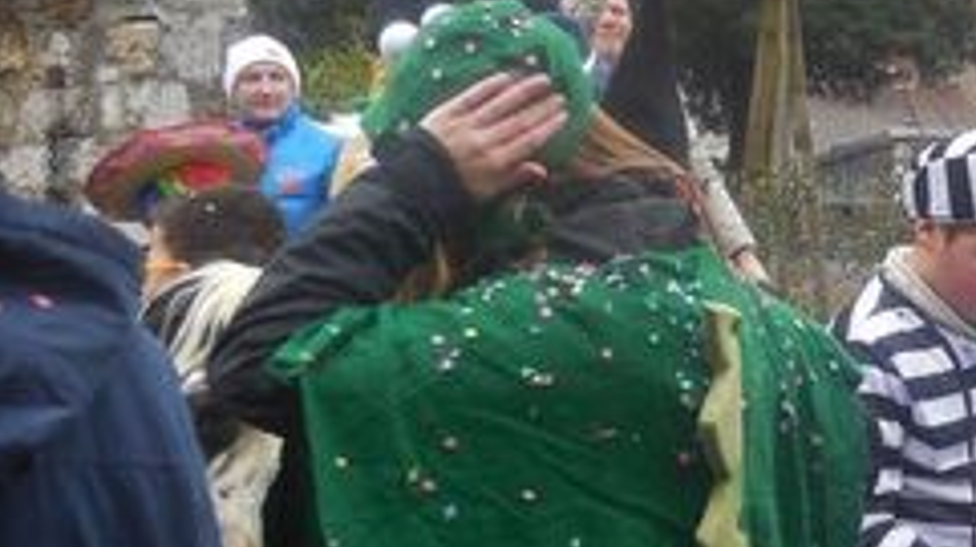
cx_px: 1049
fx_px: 3232
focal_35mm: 125
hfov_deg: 16.7
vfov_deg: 9.7
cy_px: 393
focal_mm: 8.2
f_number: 3.8
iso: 125
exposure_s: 1/60
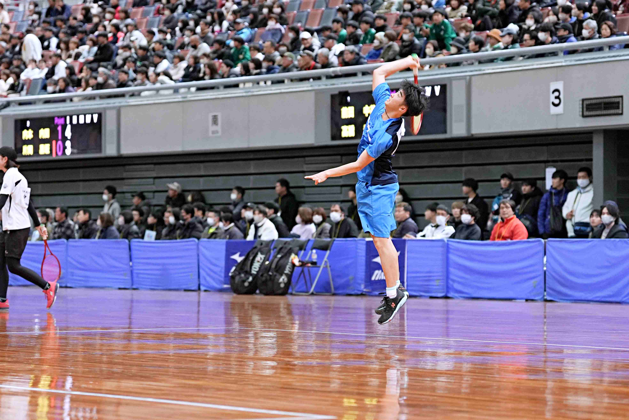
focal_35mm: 148
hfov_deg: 13.9
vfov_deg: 9.3
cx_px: 314
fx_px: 2588
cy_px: 210
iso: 1600
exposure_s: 1/400
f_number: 2.8
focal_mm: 99
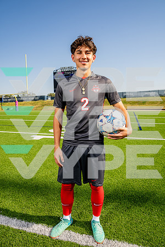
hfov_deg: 53.1
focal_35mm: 24
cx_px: 82
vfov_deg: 73.7
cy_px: 124
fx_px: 165
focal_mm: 24
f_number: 7.1
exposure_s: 1/125
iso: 50
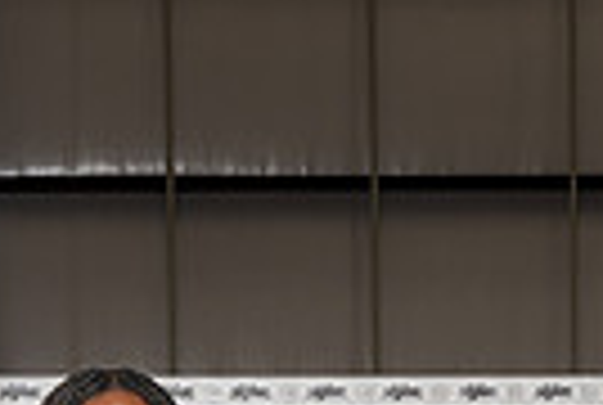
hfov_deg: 12.5
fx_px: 2753
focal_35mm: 164
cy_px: 999
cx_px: 194
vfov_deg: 7.8
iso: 100
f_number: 8
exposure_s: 1/250
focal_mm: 49
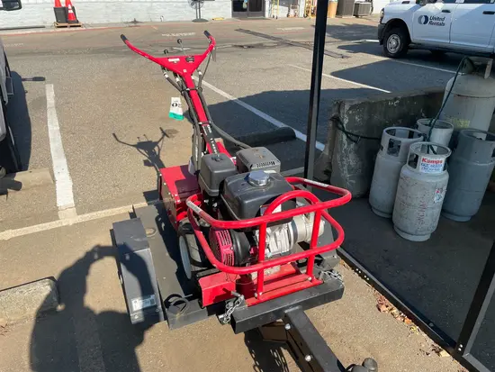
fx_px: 372
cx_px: 248
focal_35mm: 26
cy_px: 186
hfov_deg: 67.3
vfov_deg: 53.1
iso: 32
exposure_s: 1/2020
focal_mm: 4.2
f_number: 1.6
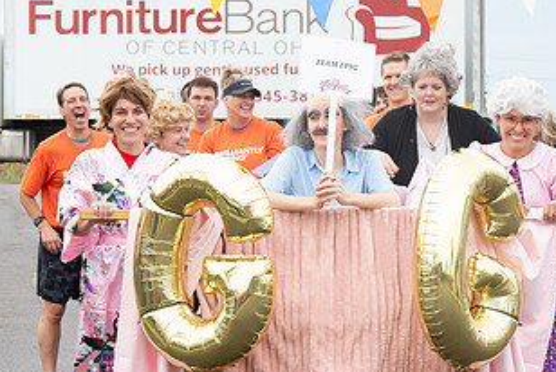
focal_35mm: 224
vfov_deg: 6.1
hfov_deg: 9.2
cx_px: 342
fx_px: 3463
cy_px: 202
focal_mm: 110
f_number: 10
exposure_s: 1/160
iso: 640
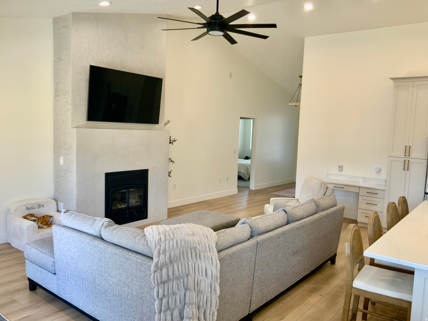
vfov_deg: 48.2
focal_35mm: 29
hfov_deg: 61.7
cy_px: 160
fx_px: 359
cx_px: 214
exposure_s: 1/120
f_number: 1.8
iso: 50
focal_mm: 3
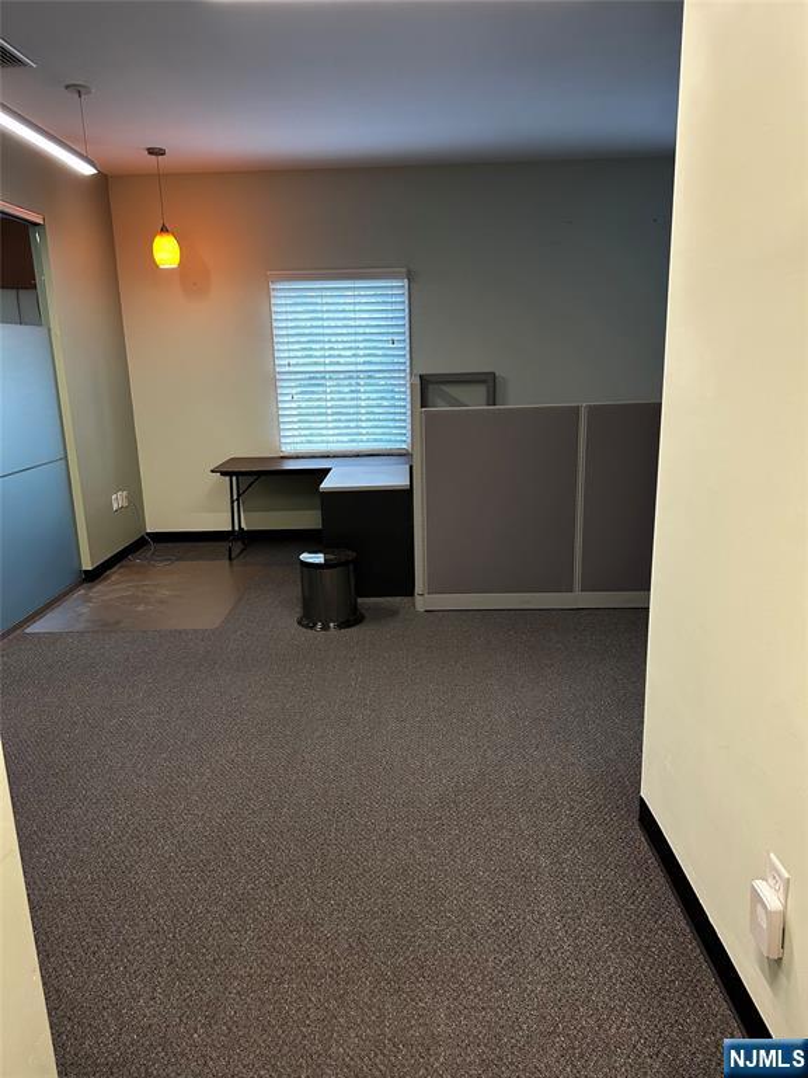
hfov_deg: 56.8
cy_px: 539
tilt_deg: -13.3
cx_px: 404
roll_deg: +1.1
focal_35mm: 24
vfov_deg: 71.6
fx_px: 747
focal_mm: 6.86
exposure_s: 1/60
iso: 200
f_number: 1.78
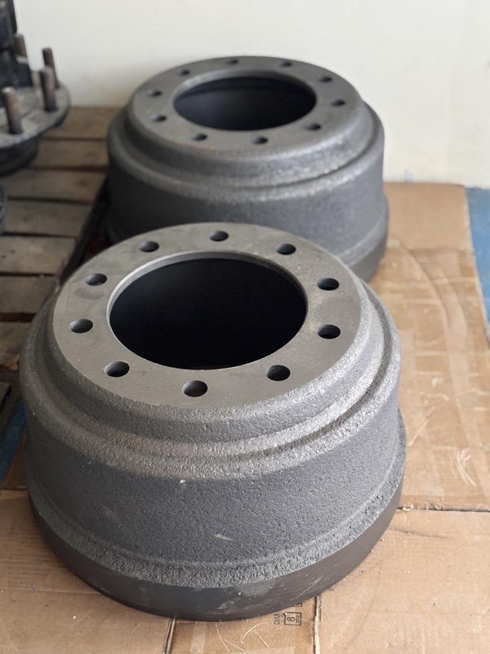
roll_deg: +0.9
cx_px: 245
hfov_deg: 28.0
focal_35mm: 52
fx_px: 981
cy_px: 327
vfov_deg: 36.8
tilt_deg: -37.4
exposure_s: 1/22
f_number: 1.6
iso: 400
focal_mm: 5.96
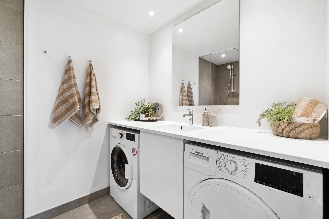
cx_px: 164
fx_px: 137
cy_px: 110
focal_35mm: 15
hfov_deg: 100.4
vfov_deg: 77.3
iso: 500
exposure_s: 1/125
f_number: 8
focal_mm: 10
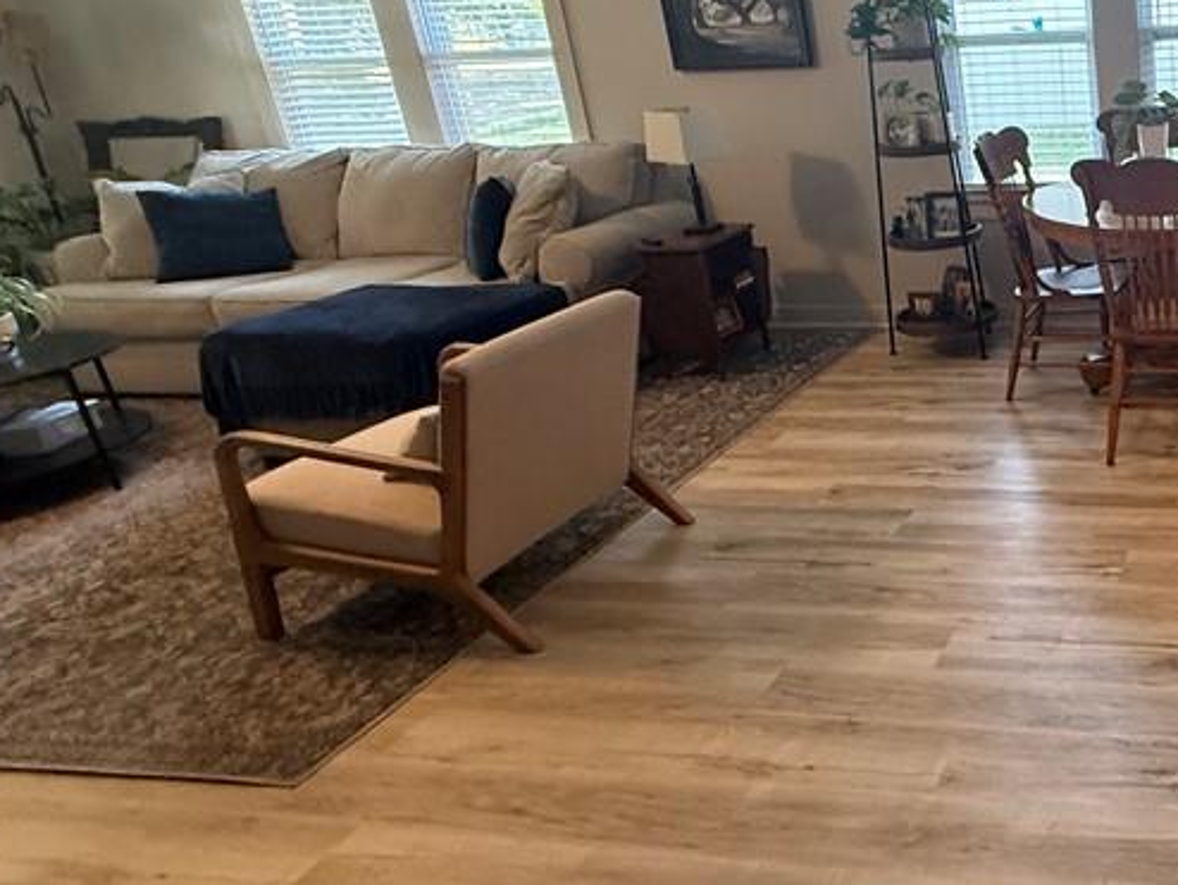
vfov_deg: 47.8
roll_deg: +3.9
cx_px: 1195
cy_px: 334
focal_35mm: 29
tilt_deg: -17.8
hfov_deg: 49.5
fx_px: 987
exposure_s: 1/120
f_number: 2.2
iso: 500
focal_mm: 2.22
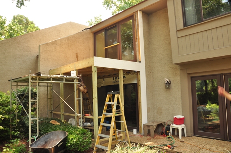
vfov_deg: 47.8
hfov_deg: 67.4
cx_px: 116
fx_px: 173
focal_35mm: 27
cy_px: 76
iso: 200
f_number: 11
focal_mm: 18
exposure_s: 1/8
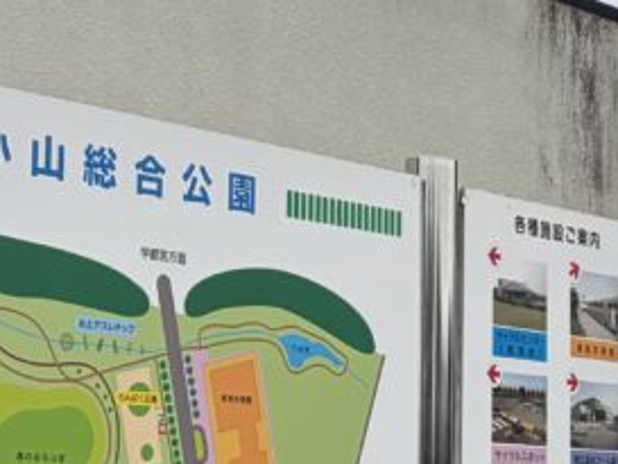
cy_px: 215
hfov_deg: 16.0
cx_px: 541
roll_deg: +0.7
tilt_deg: +10.3
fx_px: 2179
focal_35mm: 122
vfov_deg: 12.2
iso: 50
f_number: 1.6
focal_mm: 5.96
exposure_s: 1/1364
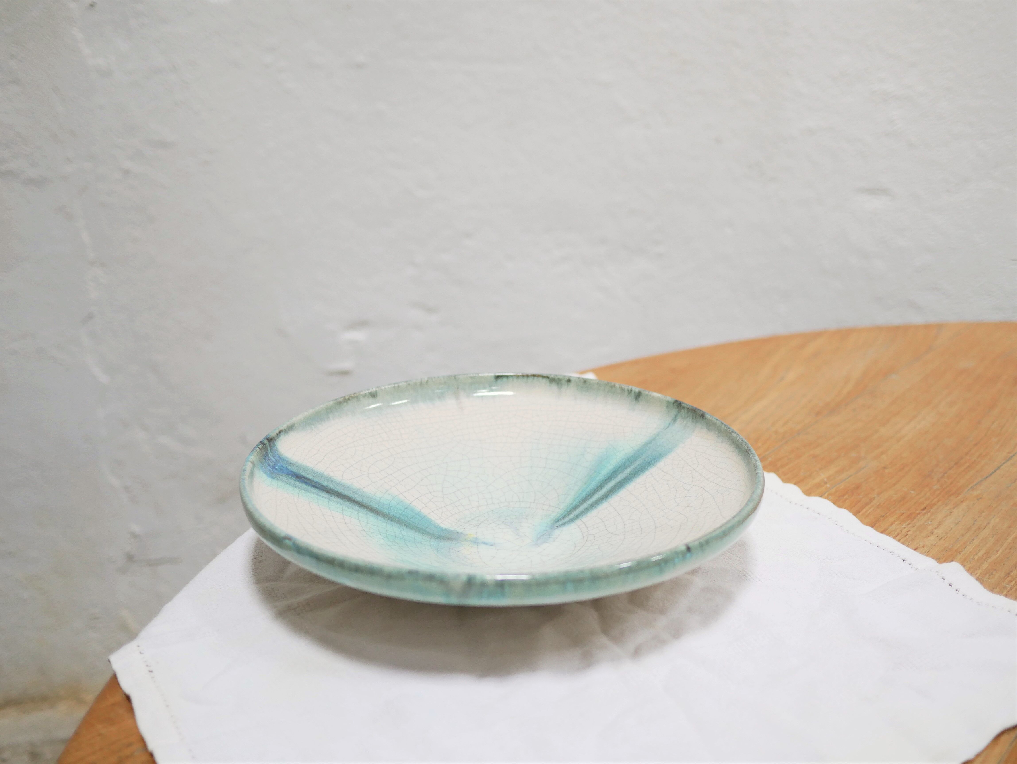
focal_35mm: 40
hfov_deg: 46.8
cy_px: 382
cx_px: 508
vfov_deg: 36.0
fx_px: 1176
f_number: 1.7
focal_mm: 20
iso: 500
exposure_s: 1/60
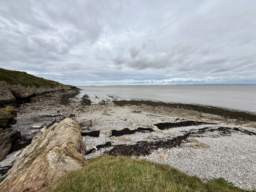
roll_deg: +0.7
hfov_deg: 102.1
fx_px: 104
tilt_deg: -4.9
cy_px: 96
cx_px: 128
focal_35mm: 14
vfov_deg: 85.7
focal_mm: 2.22
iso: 50
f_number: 2.2
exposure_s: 1/1795
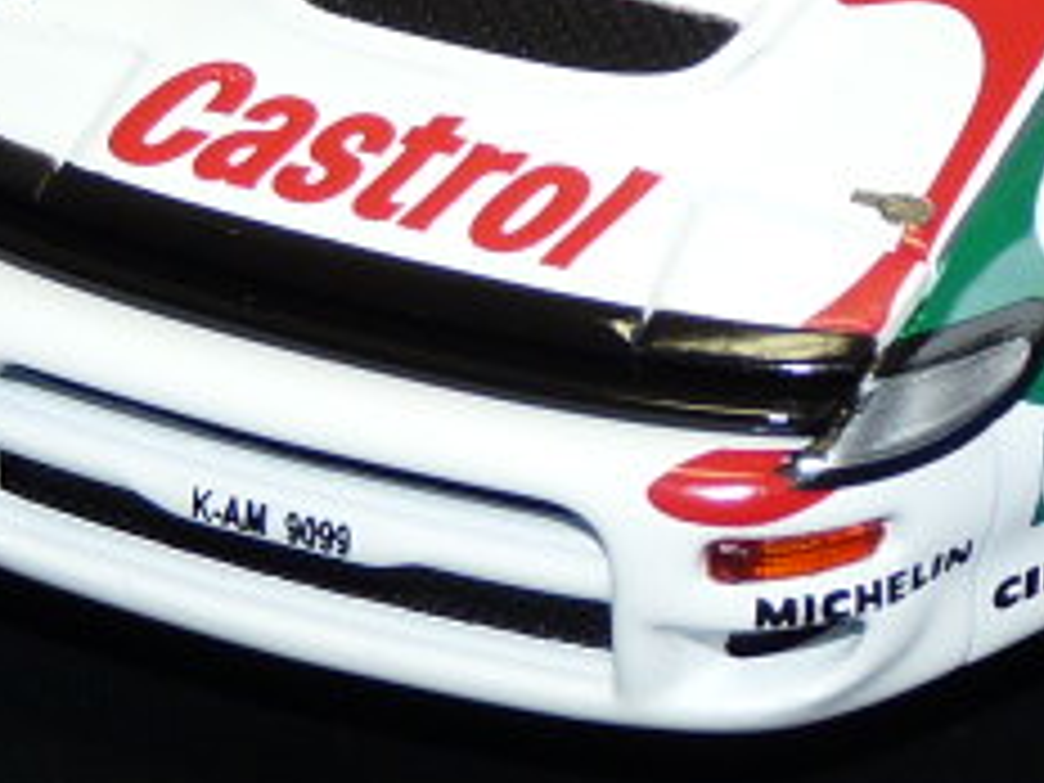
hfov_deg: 5.3
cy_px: -230
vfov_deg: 4.0
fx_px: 11159
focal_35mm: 370
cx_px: 976
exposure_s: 1/40
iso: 100
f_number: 3.4
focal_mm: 13.3
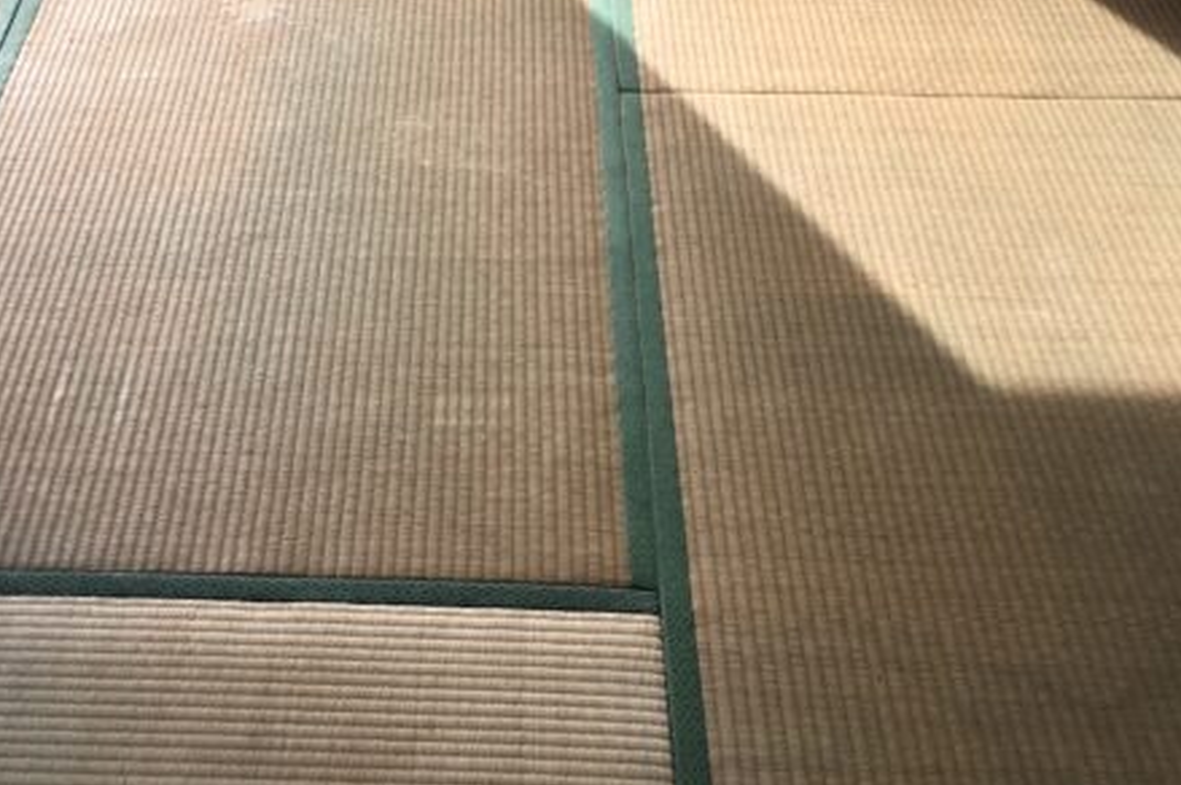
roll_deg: +2.5
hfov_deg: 36.0
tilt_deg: -36.2
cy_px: 159
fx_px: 1803
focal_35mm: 55
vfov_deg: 24.2
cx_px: 417
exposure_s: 1/375
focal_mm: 4.15
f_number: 2.2
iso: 25
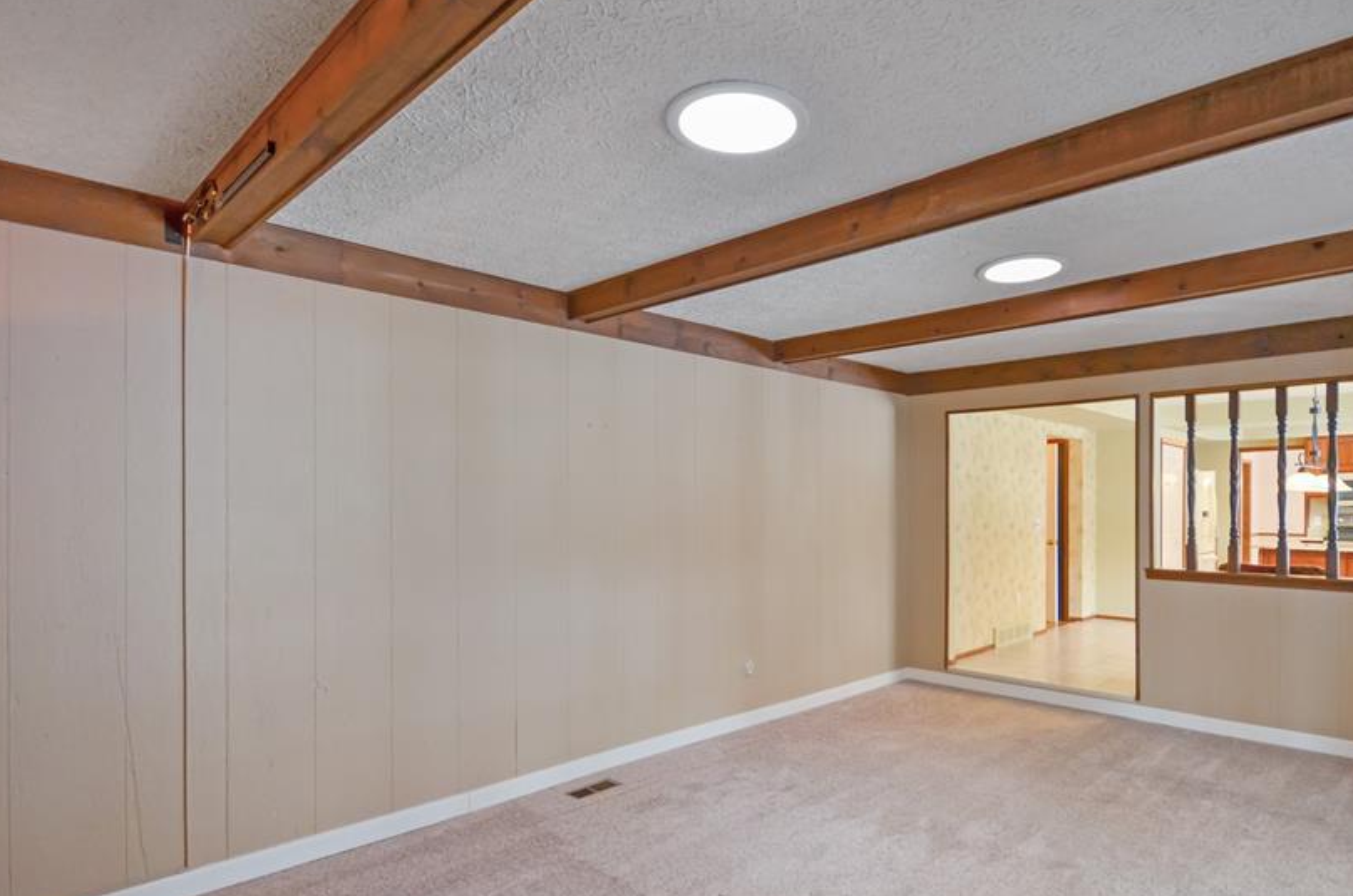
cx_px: 759
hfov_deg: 86.6
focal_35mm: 19
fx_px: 713
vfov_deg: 63.6
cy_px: 544
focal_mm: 10
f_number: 4
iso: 800
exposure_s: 1/40
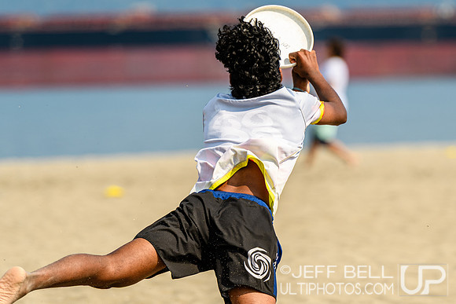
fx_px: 4557
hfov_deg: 5.7
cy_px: 152
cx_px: 296
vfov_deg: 3.8
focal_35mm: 360
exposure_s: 1/1250
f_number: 3.2
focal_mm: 185
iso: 100
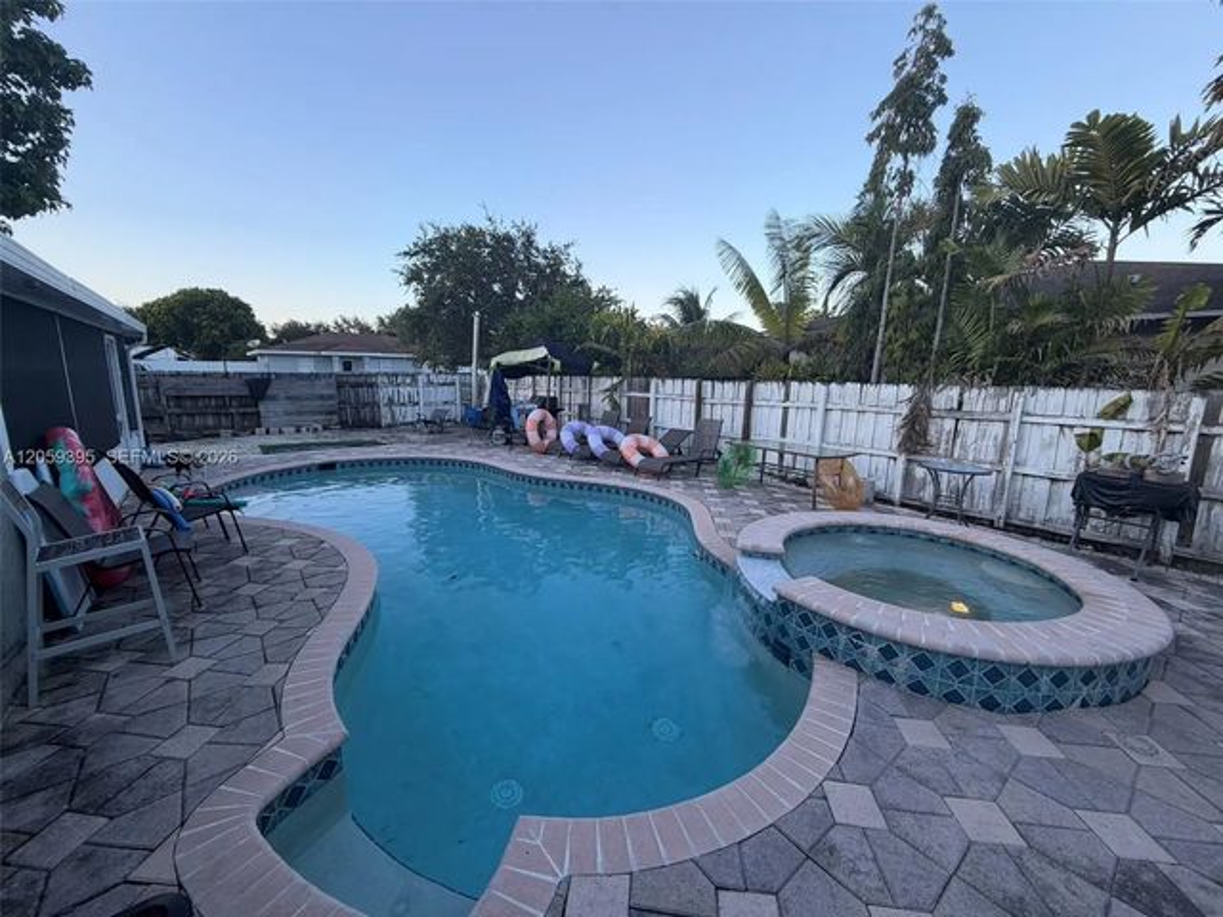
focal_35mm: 14
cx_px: 612
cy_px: 458
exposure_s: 1/121
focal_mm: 2.22
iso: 50
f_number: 2.2
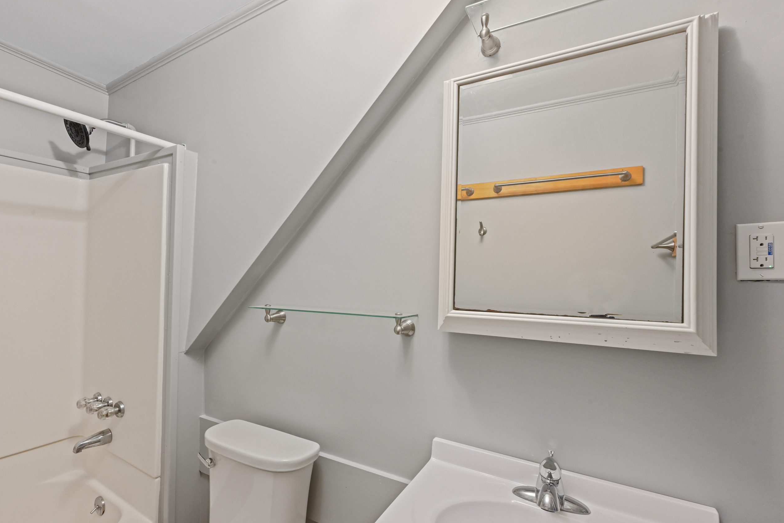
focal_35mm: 17
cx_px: 360
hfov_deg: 93.1
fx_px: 370
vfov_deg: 70.4
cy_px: 275
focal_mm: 14
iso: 1000
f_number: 14
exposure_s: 1/4
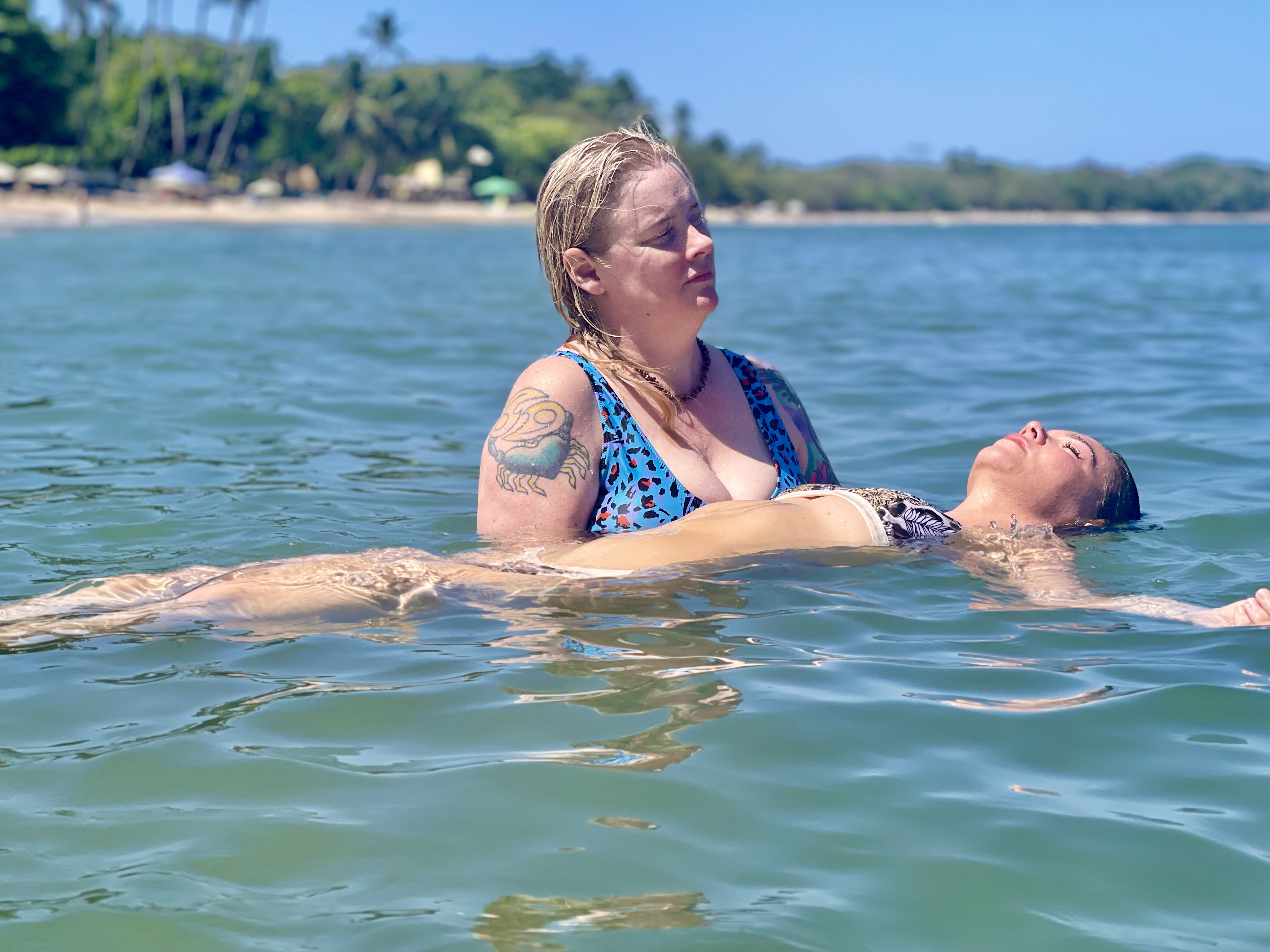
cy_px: 476
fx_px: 2348
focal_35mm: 64
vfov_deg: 22.9
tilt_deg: -7.6
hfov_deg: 30.3
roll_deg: -2.7
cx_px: 635
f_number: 2.2
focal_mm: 7.5
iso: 32
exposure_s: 1/1783
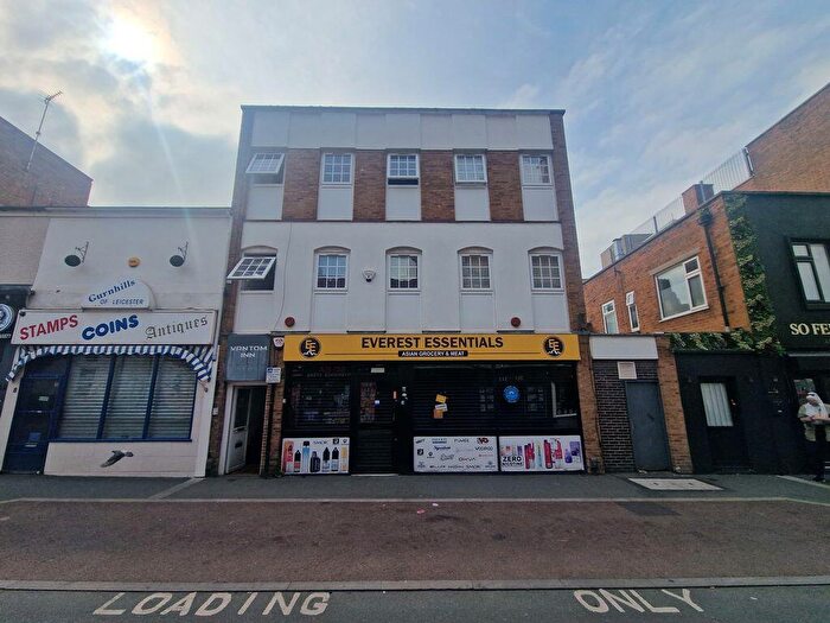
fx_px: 312
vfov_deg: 89.9
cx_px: 415
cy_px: 312
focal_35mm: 13
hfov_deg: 106.2
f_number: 2.2
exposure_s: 1/2632
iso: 50
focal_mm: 2.2
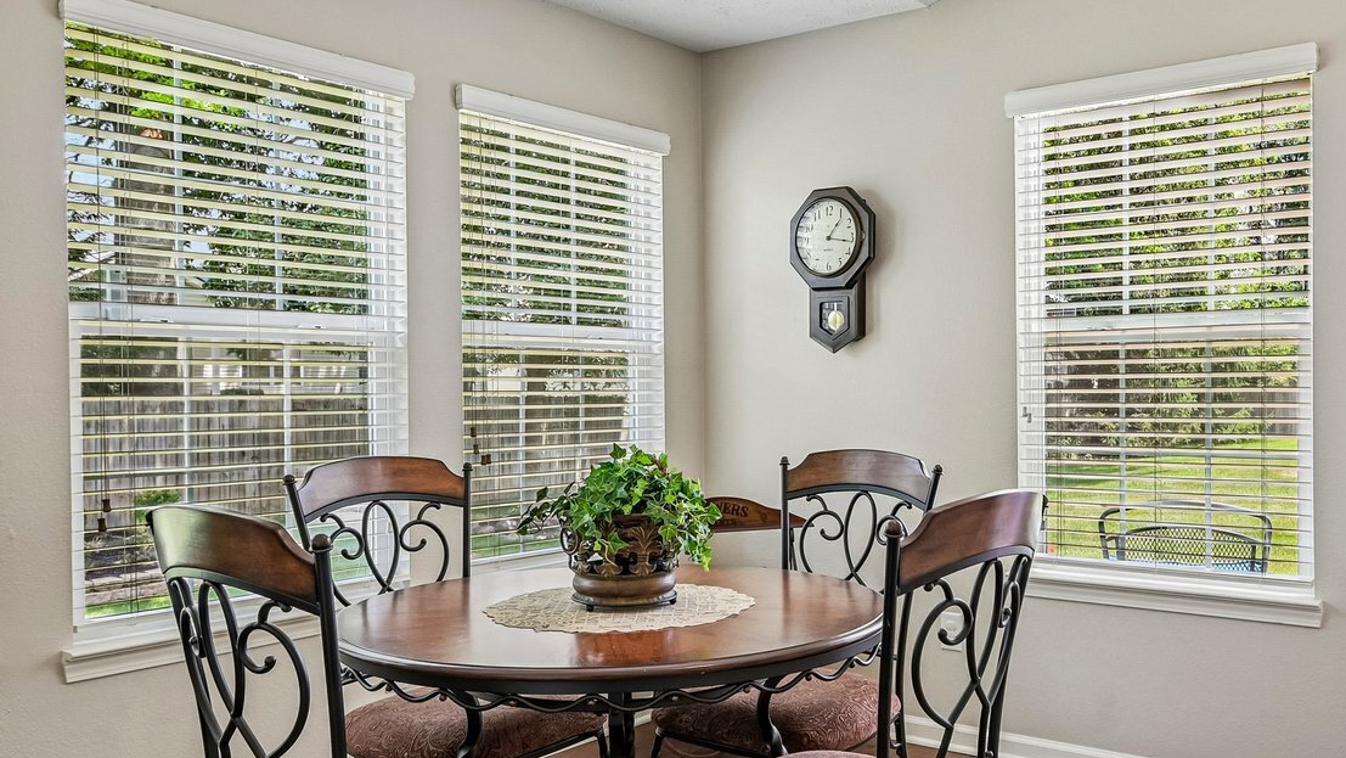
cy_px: 364
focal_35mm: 31
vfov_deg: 37.8
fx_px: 1107
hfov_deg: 61.7
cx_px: 846
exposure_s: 1/15
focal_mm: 16
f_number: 8
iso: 110
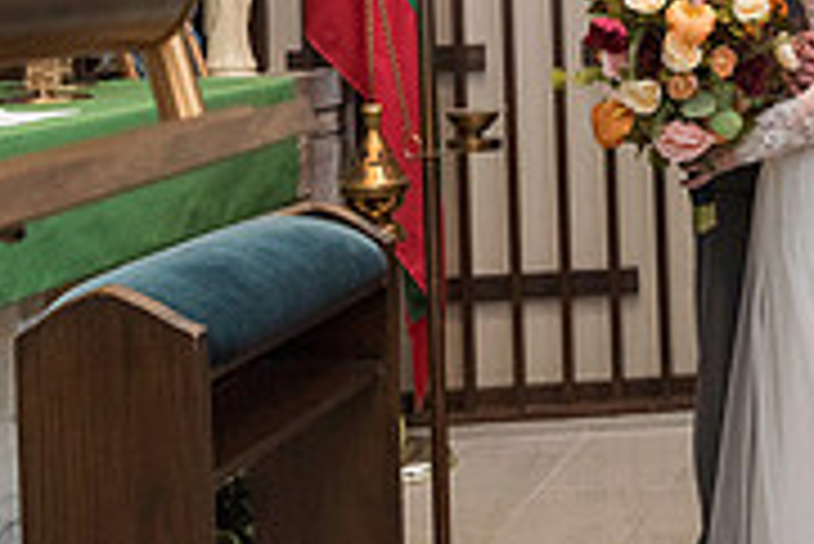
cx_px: 792
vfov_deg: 17.1
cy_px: -65
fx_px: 1742
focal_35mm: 77
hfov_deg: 25.2
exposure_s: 1/160
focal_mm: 24
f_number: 4.5
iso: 1250
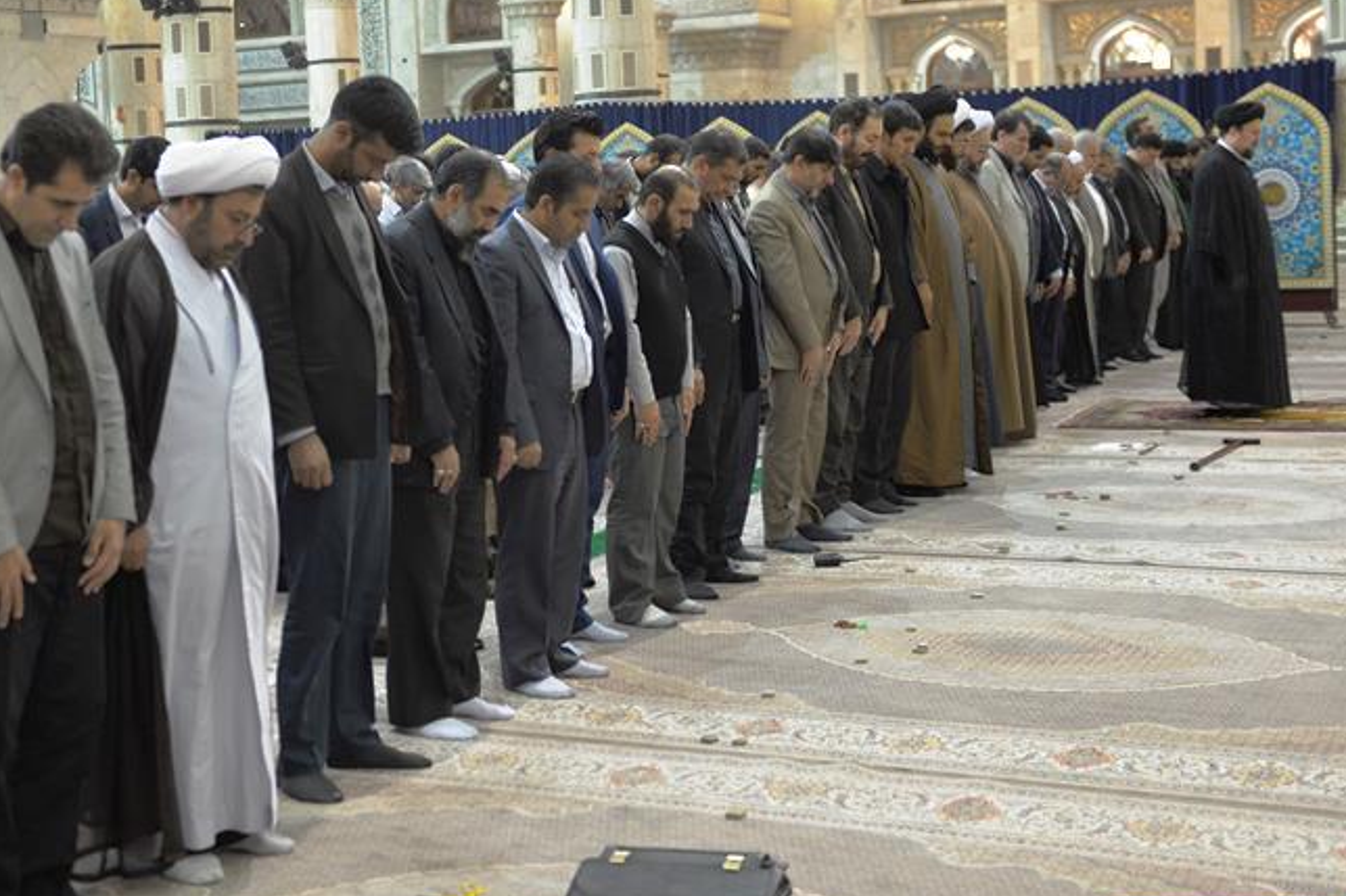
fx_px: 2205
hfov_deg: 33.5
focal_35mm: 59
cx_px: 399
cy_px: 281
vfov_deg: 22.9
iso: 1600
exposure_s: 1/40
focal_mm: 38
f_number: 3.2
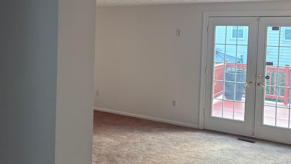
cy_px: 49
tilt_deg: -2.3
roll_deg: -1.5
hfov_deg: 47.8
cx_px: 104
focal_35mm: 42
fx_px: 324
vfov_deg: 28.1
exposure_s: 1/60
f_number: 1.6
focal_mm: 5.96
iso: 100
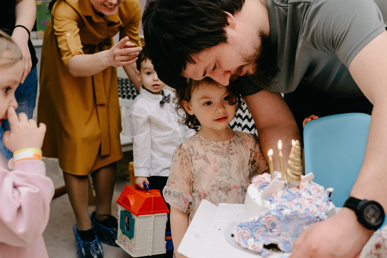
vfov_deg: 26.0
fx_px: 559
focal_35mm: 52
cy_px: 125
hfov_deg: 38.2
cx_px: 206
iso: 400
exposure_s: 1/160
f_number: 3.2
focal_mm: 35
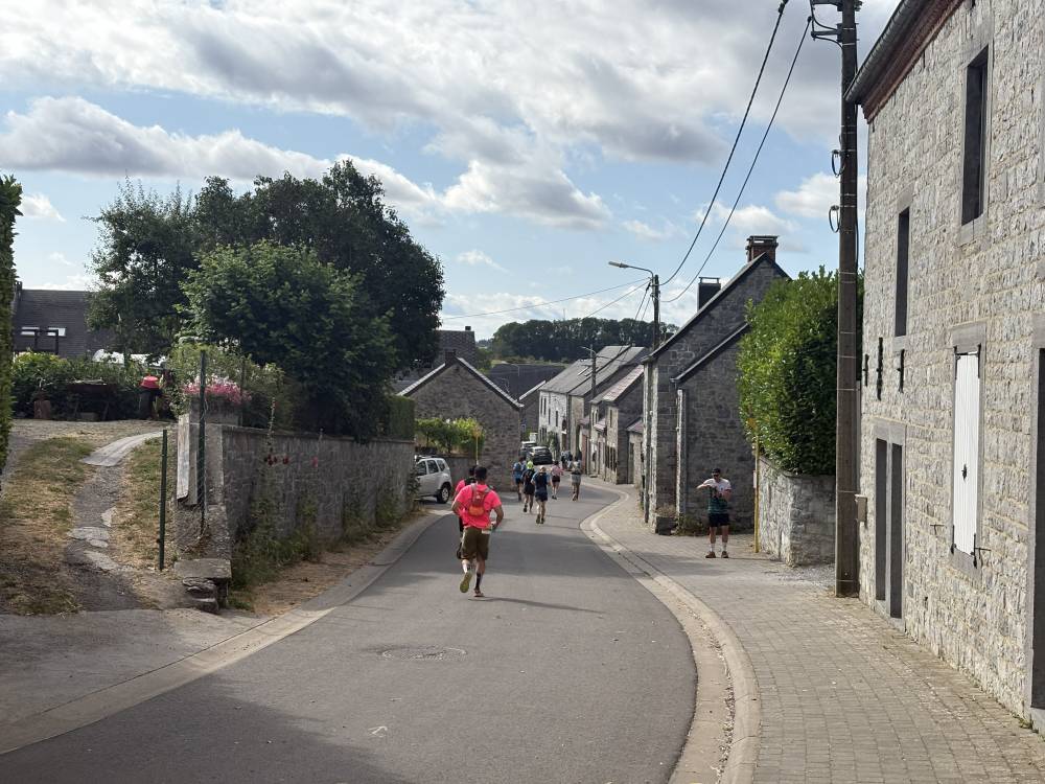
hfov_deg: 36.8
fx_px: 1570
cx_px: 522
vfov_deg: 28.0
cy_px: 392
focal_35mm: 52
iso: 32
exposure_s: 1/4630
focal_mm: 5.96
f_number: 1.6
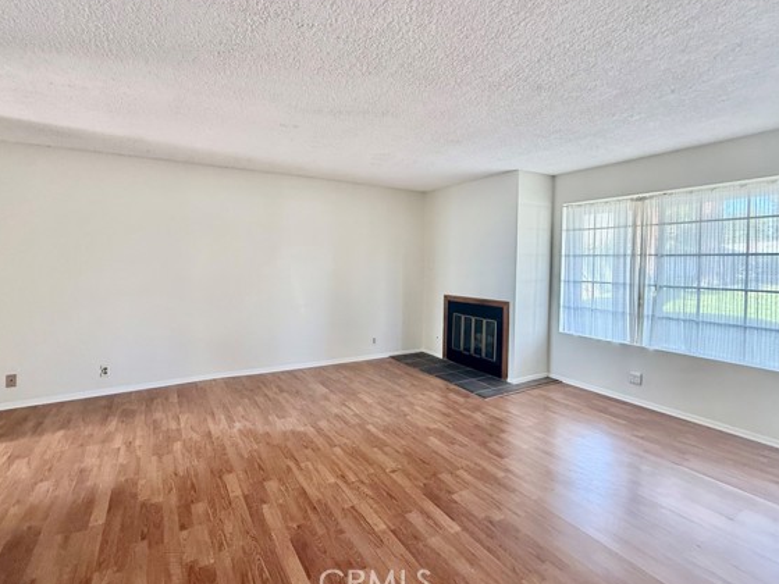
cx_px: 346
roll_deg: -1.2
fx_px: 360
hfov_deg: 94.1
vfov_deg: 78.0
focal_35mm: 16
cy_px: 268
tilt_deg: -0.3
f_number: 2.2
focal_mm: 2.22
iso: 320
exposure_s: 1/83
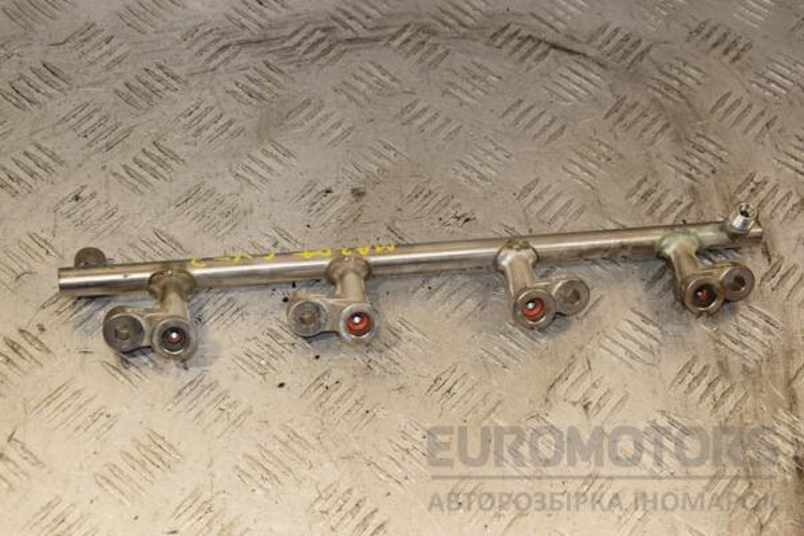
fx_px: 1340
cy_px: 268
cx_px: 402
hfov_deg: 33.4
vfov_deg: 22.6
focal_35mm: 60
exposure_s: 1/200
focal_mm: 40
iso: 800
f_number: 8
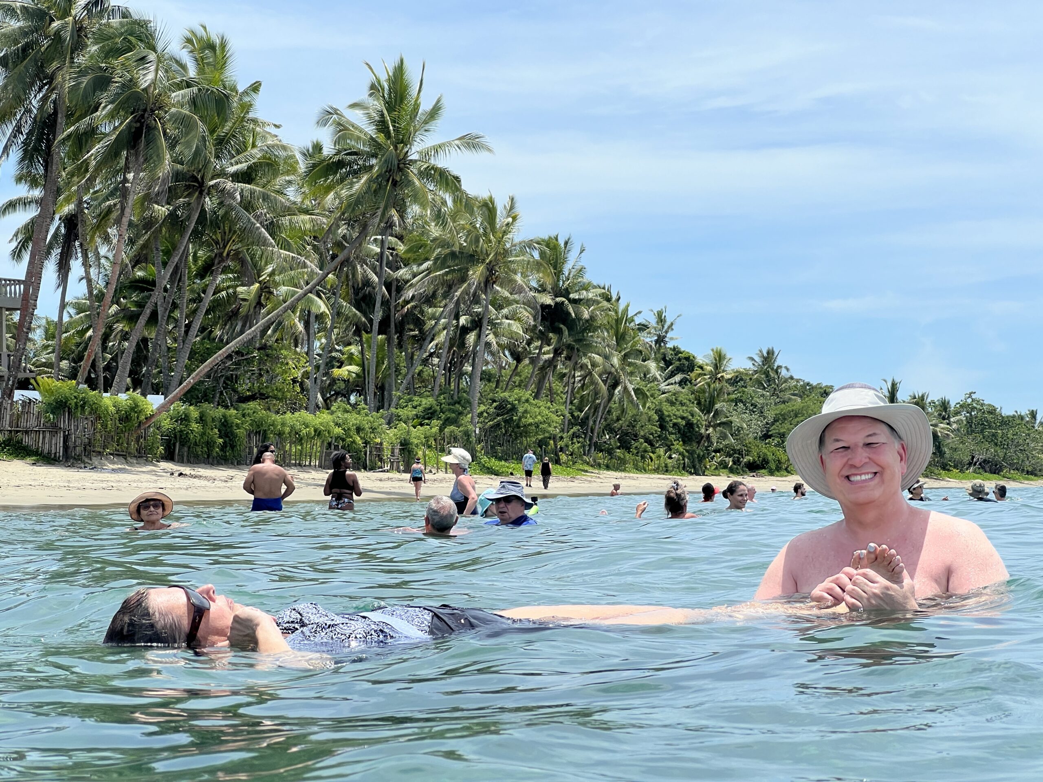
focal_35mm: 77
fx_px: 2320
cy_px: 391
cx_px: 522
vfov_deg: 19.1
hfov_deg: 25.3
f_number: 2.8
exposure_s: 1/919
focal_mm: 9
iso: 32
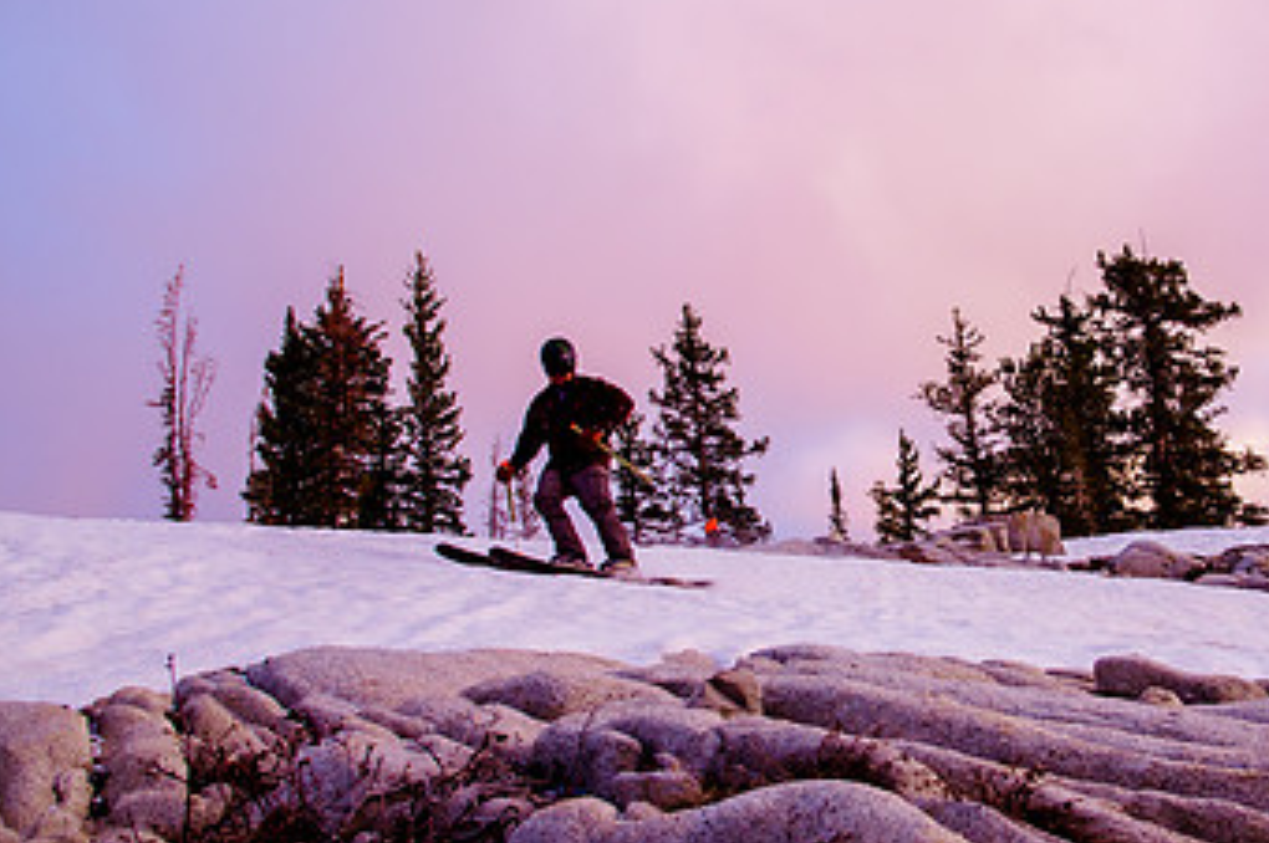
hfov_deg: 45.8
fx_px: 1444
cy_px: 380
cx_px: 952
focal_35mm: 41
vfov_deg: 32.5
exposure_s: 1/200
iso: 1250
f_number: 8
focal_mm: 24
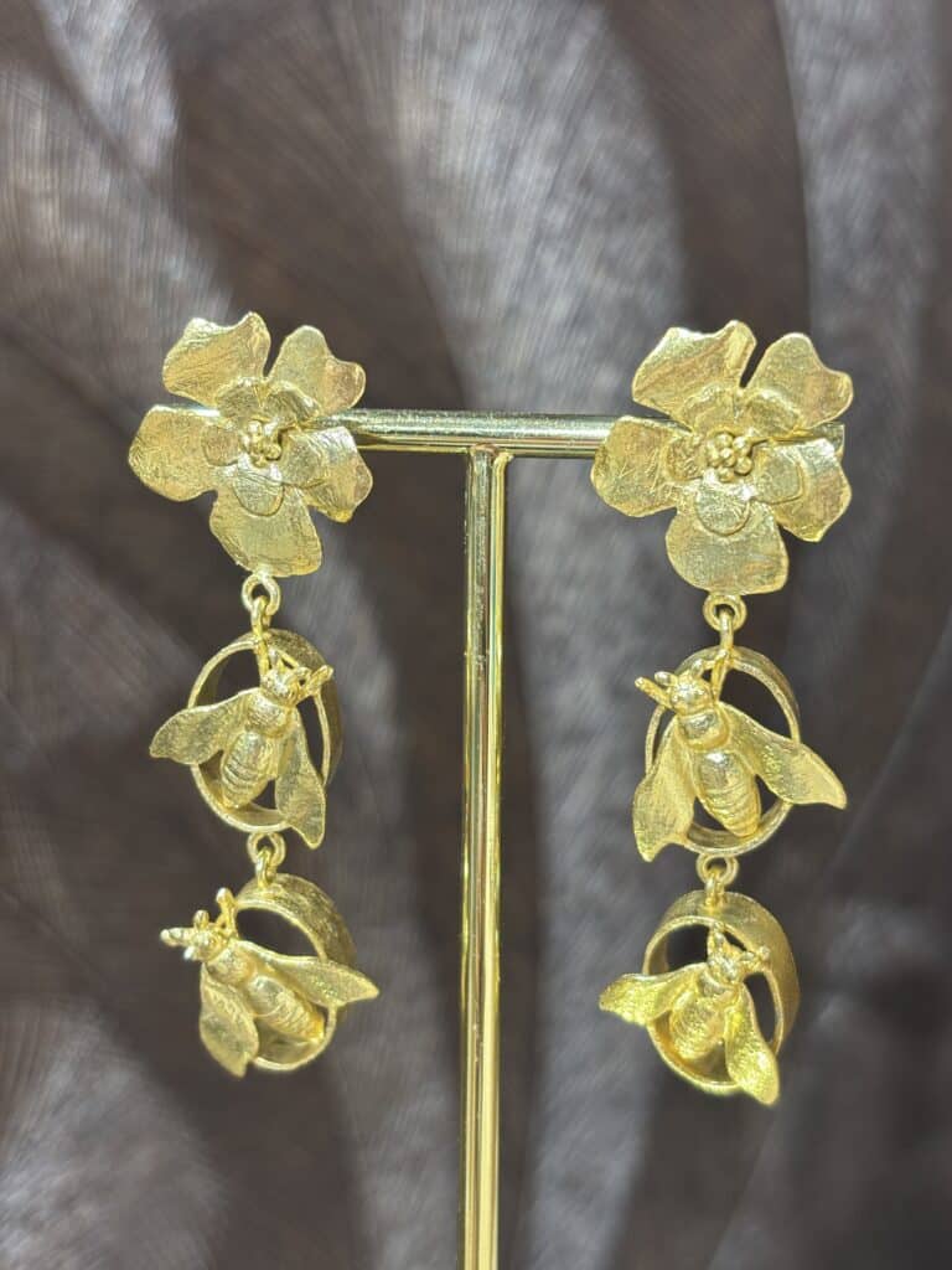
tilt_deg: -10.1
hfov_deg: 28.0
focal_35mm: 52
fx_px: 1907
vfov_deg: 36.8
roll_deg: -1.3
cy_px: 635
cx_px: 476
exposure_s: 1/50
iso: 50
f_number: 1.6
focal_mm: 5.96
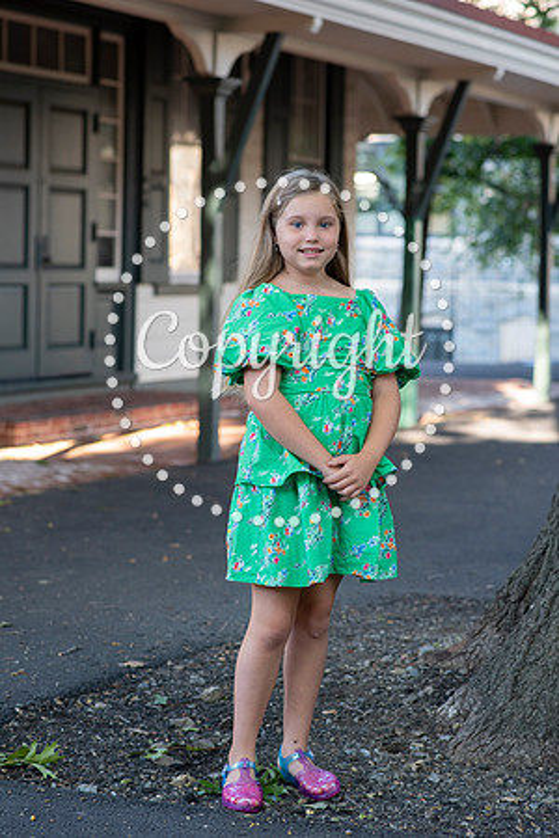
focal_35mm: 85
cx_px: 280
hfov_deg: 16.1
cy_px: 419
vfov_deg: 23.9
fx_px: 1980
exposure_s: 1/320
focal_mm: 85
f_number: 4
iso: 640
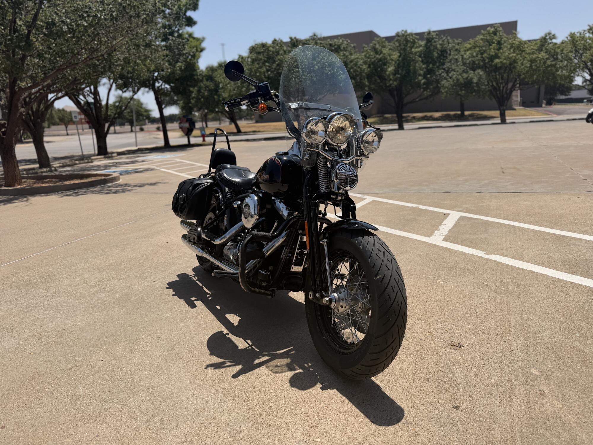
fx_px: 411
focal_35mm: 24
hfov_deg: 71.6
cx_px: 296
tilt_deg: -14.1
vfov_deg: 56.8
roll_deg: +2.4
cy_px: 222
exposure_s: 1/7353
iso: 80
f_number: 1.78
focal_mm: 6.76
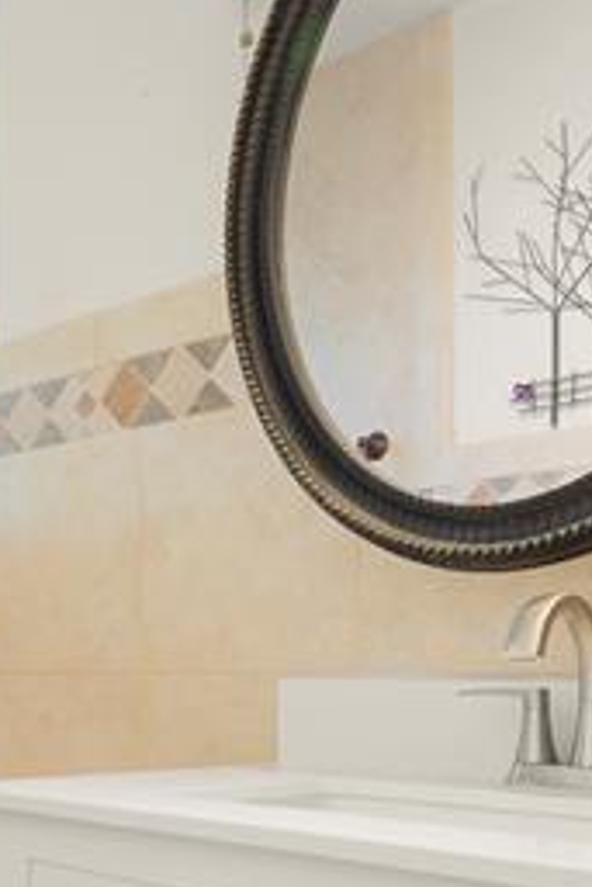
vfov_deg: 39.8
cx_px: -100
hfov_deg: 25.5
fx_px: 1182
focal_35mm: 48
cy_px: 679
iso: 100
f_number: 11
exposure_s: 4
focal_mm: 16
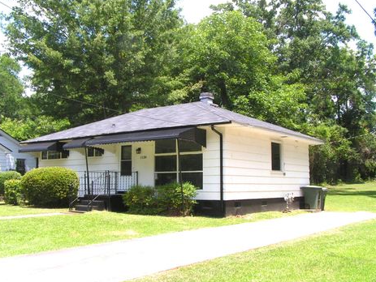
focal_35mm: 41
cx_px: 192
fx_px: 446
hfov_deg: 45.7
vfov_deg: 35.2
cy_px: 137
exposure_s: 1/160
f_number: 5.6
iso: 50
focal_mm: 6.3
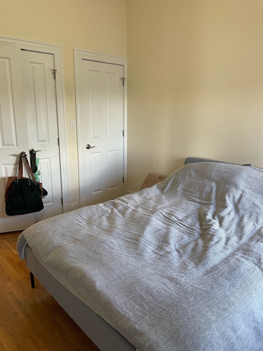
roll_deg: -0.6
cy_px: 176
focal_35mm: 26
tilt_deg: -12.9
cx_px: 132
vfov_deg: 67.3
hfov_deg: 53.1
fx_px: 263
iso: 125
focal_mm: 4.2
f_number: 1.6
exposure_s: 1/60
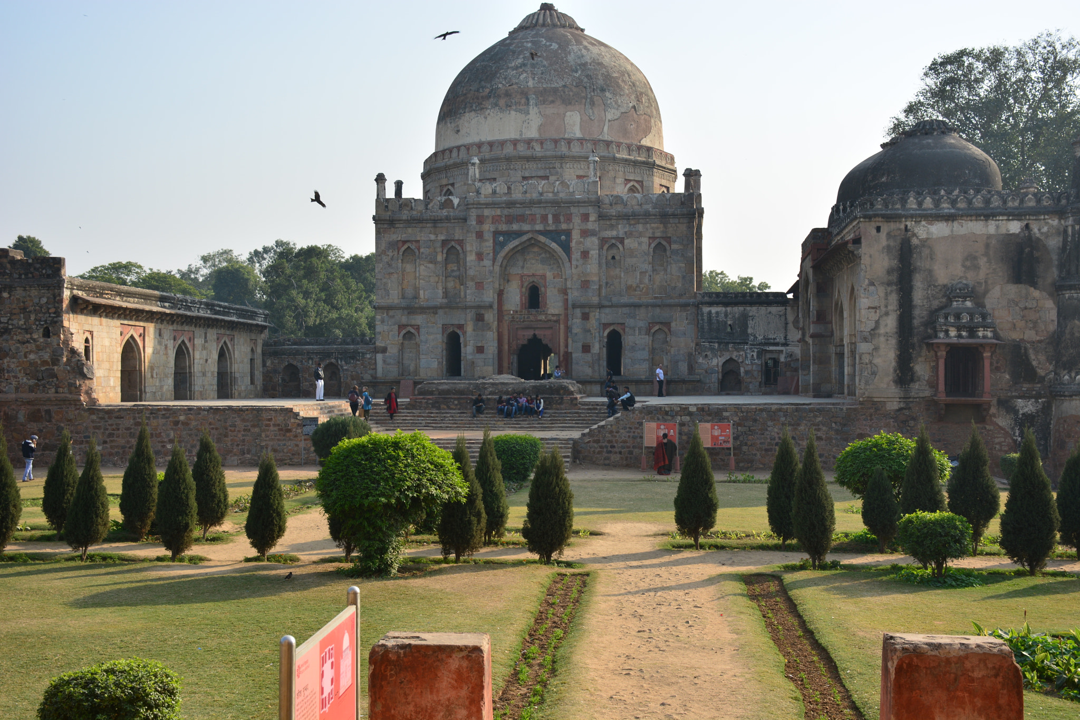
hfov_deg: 43.6
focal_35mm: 45
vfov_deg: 29.9
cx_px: 540
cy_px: 360
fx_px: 1350
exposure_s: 1/320
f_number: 7.1
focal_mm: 30
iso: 100
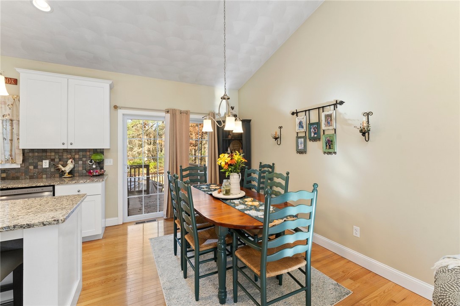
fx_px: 193
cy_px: 153
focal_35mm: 15
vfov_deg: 76.9
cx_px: 230
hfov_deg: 100.0
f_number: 7.1
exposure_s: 1/3
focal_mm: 15.1
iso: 250
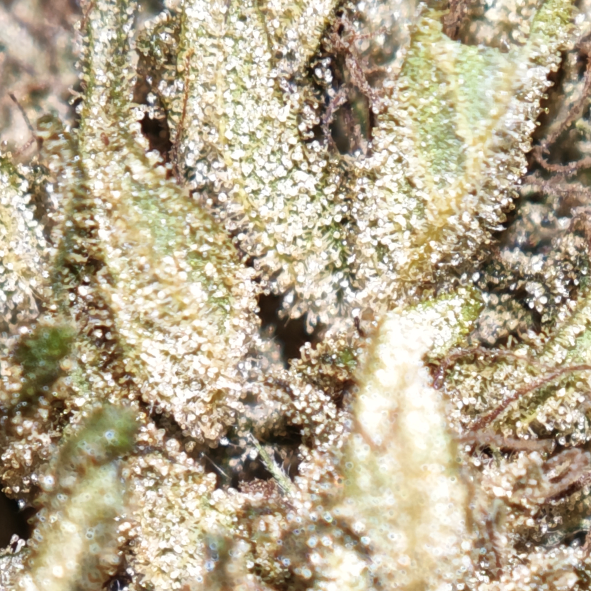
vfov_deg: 6.2
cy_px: 241
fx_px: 5447
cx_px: 295
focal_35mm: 282
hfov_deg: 6.2
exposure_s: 1/100
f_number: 1.8
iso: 125
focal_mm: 11.5
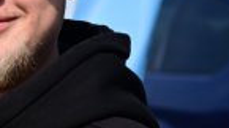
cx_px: -24
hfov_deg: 4.9
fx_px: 2661
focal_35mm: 439
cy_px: 14
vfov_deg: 2.8
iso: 800
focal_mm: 122
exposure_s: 1/1600
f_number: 10
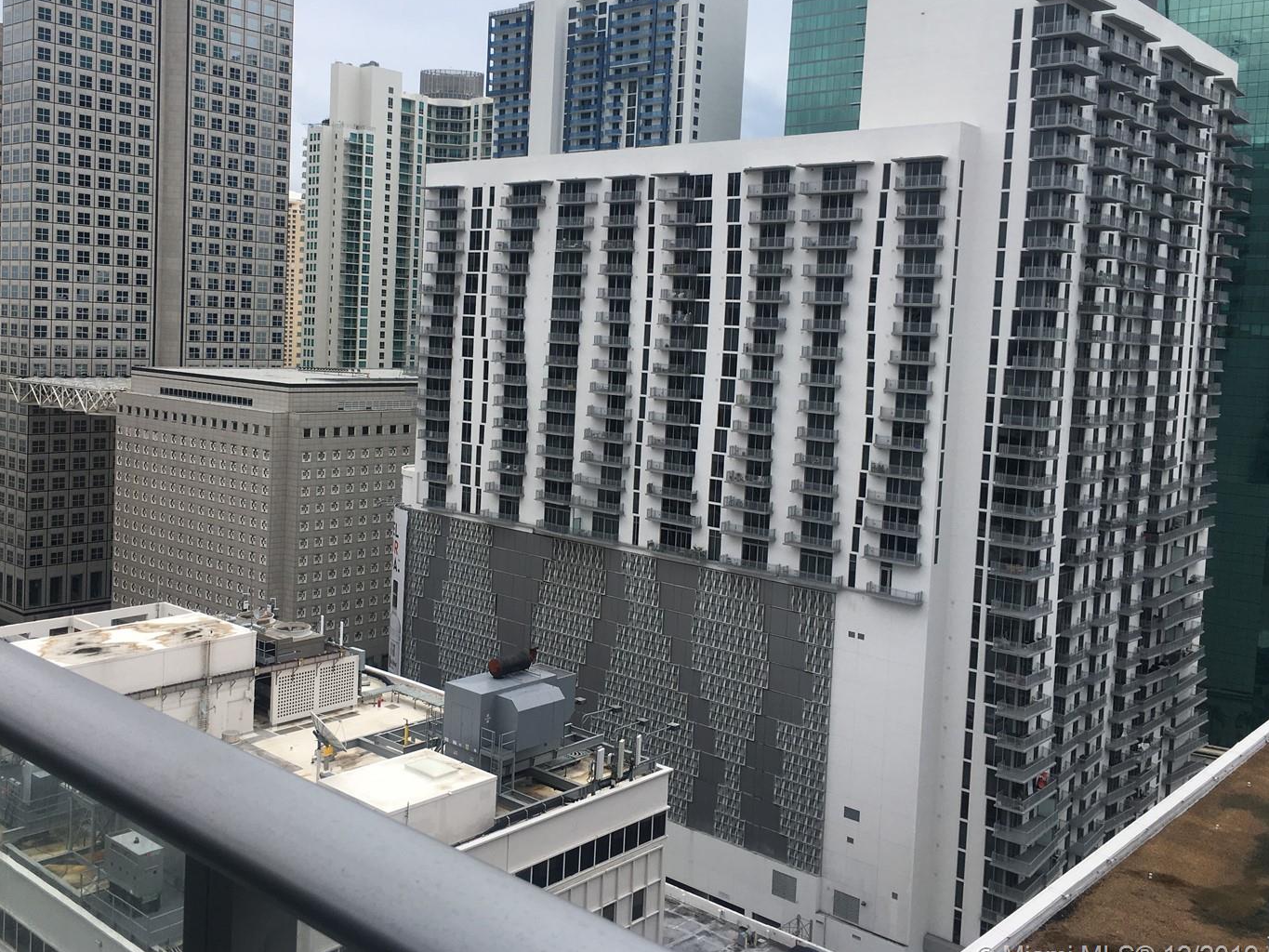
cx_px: 534
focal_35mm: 34
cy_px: 417
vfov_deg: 41.7
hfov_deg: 53.7
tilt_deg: -2.1
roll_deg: -2.5
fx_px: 1247
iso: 25
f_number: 2.2
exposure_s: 1/1923
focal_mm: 4.15
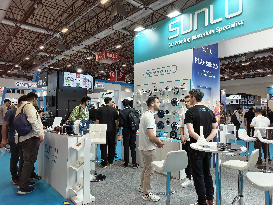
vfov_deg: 56.8
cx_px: 136
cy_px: 103
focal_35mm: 24
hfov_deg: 71.6
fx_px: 189
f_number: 1.88
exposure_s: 1/130
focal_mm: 5.56
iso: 50
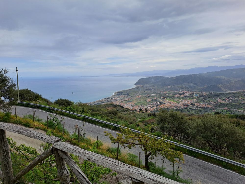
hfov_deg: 69.4
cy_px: 92
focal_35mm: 25
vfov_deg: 54.9
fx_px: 177
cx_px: 122
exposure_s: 1/1508
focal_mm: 4.65
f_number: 1.8
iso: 32
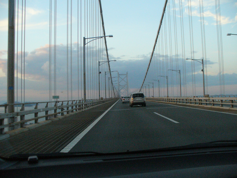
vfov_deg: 38.7
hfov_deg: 50.1
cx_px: 118
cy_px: 89
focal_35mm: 37
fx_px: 253
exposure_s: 1/400
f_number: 2.8
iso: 400
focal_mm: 6.1
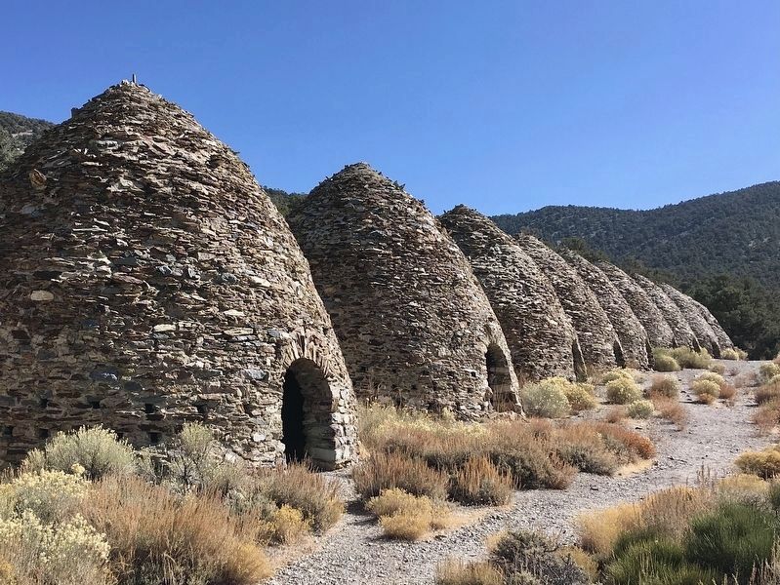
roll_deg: +0.6
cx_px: 390
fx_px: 654
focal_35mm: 29
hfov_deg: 61.6
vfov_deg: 48.3
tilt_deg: +11.2
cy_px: 292
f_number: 2.2
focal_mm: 4.15
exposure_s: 1/1282
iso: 25
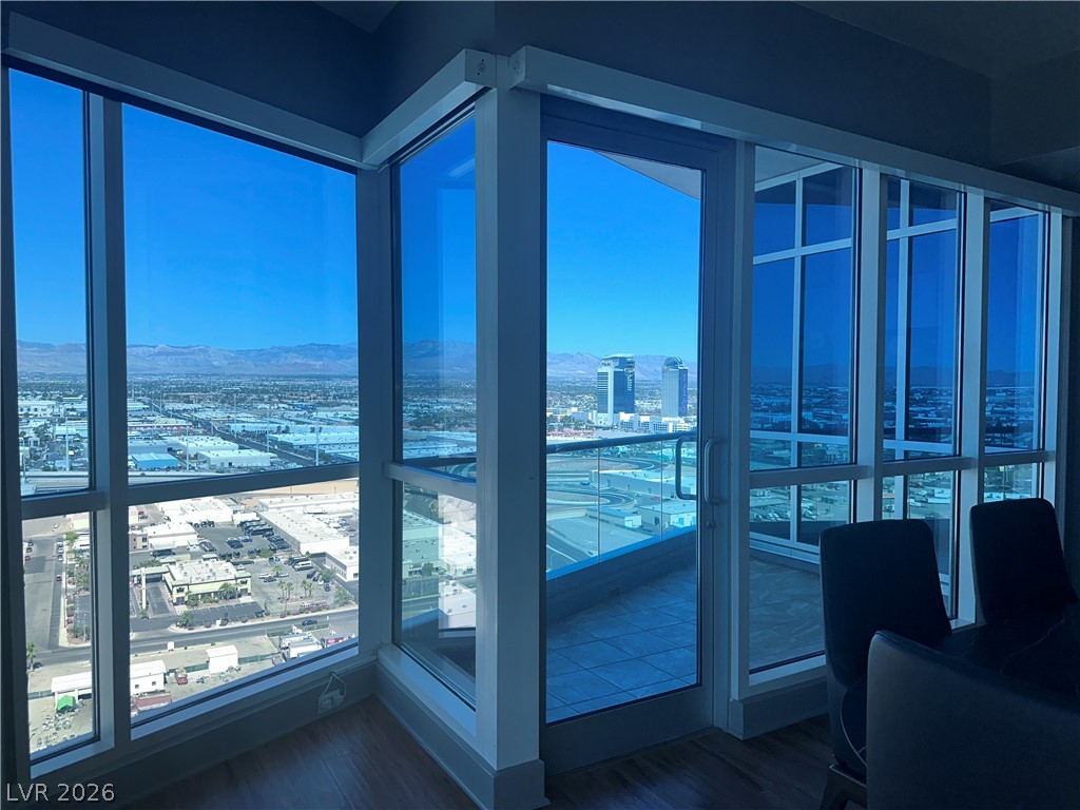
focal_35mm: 24
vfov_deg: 56.8
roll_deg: -0.1
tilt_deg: -2.1
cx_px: 540
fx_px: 749
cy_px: 405
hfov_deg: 71.6
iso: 64
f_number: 1.78
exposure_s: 1/1241
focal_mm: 6.86
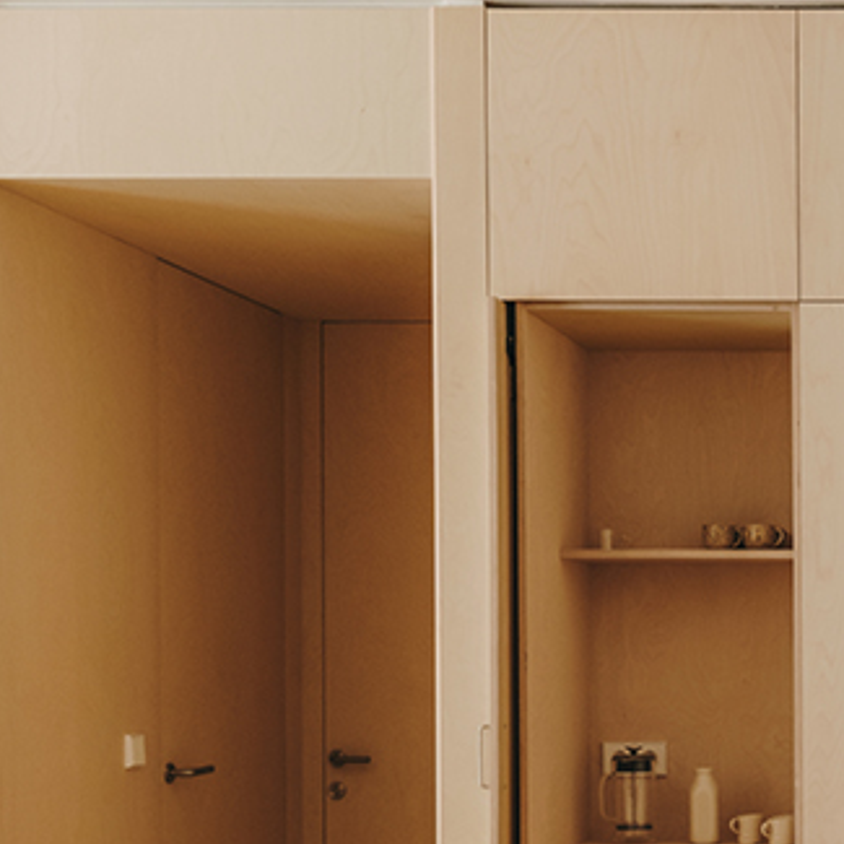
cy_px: 662
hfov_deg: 21.4
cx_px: 1018
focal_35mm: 75
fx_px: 2069
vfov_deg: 22.8
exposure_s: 1/3
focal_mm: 29.1
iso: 500
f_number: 16
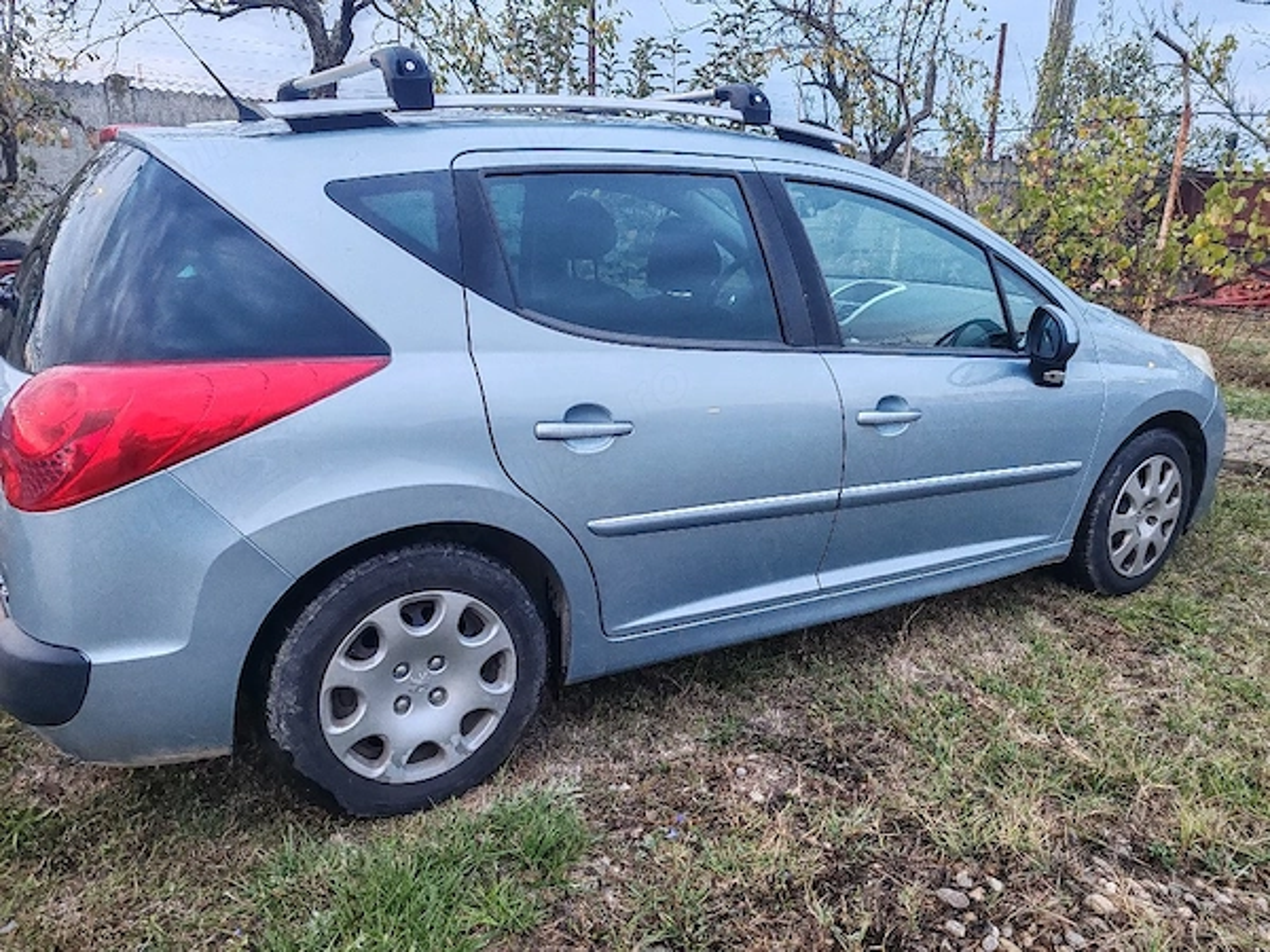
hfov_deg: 65.3
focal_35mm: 27
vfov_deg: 51.4
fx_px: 991
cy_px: 476
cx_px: 635
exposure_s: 1/100
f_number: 1.9
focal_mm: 6.12
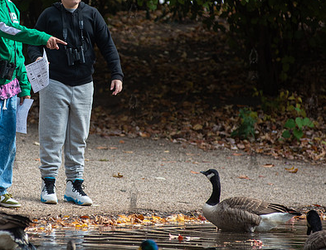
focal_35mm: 368
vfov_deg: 4.1
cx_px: 68
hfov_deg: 5.3
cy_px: 86
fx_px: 3492
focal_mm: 200
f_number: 4
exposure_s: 1/500
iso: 160
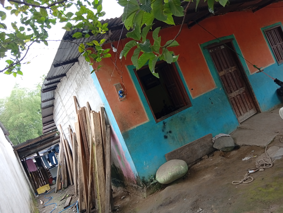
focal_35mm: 26
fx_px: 213
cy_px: 106
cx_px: 142
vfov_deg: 53.2
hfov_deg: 67.2
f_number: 1.8
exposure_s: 1/50
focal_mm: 3.96
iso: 141
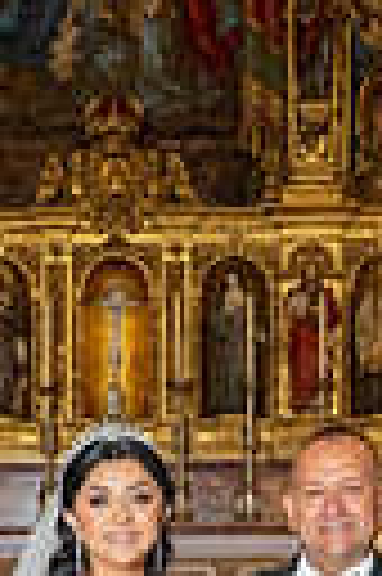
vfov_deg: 13.5
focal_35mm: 138
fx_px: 2202
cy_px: 1013
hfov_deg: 9.9
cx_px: 31
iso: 1000
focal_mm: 24
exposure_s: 1/200
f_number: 5.6
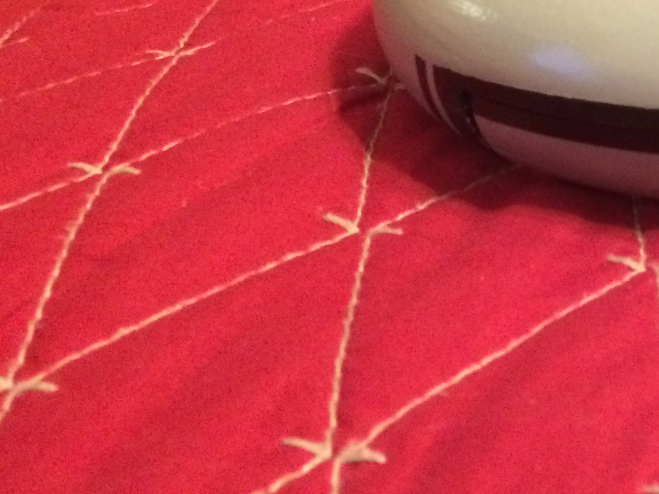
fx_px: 1371
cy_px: 16
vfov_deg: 19.9
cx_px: 810
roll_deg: +3.5
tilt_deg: -20.7
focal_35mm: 72
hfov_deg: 24.3
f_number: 2.2
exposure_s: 1/15
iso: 400
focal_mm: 4.15
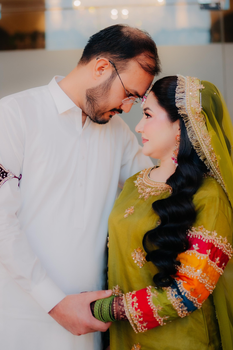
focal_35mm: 53
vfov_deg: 37.1
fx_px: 514
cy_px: 117
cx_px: 109
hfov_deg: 25.5
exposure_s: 1/500
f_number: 1.4
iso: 800
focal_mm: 35
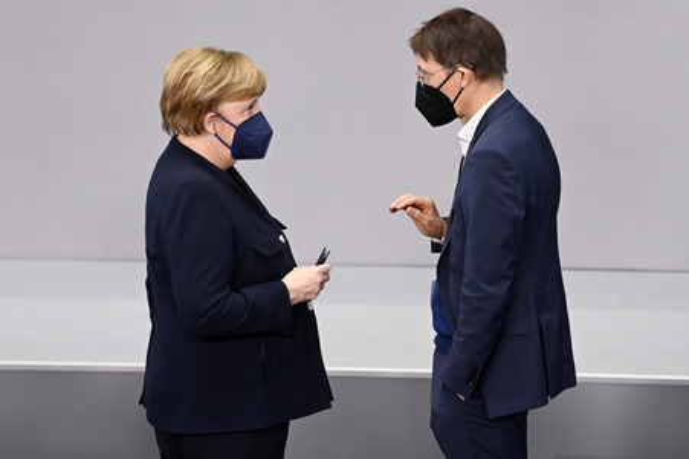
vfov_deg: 4.0
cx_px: 344
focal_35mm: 340
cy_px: 230
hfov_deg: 6.1
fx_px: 6502
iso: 8000
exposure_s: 1/500
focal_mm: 340
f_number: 5.6
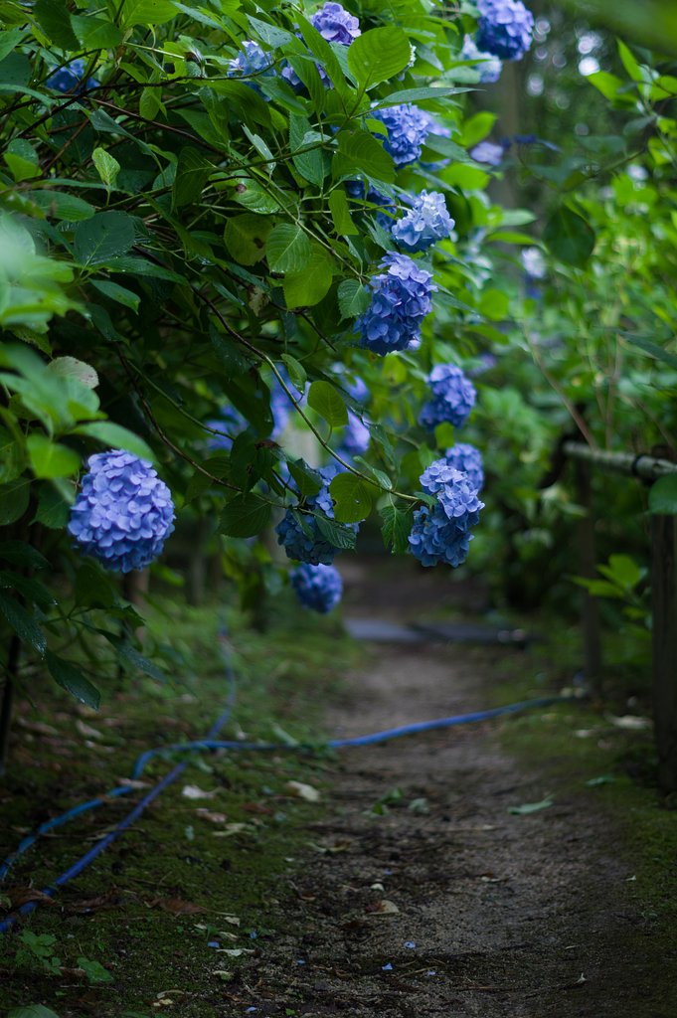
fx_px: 2119
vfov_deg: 27.0
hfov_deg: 18.2
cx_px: 338
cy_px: 509
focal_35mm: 75
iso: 100
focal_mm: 50
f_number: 1.8
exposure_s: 1/125
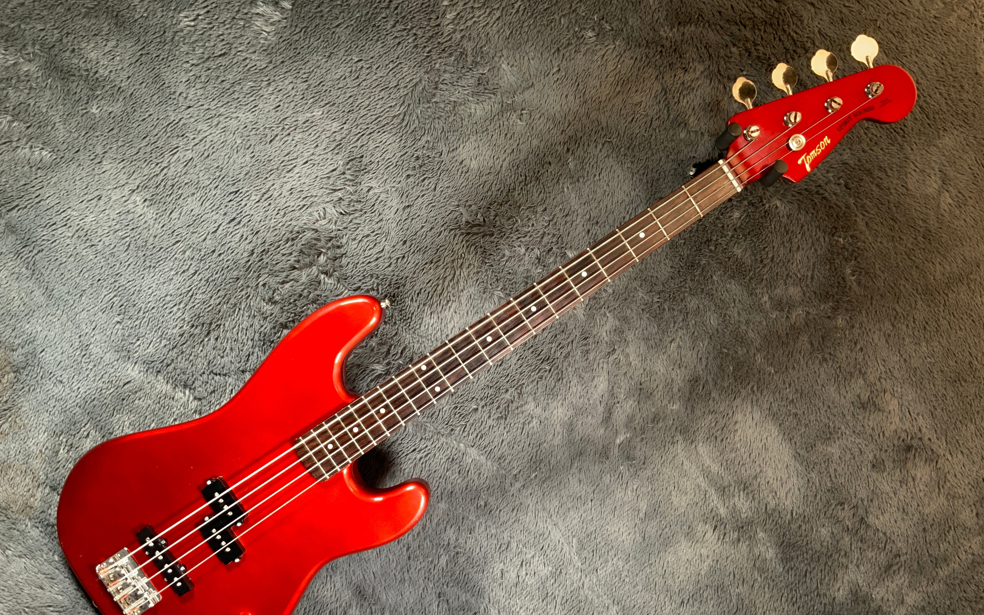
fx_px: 831
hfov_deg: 61.2
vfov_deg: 40.4
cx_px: 489
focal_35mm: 31
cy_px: 365
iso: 125
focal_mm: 3
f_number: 1.8
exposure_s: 1/52
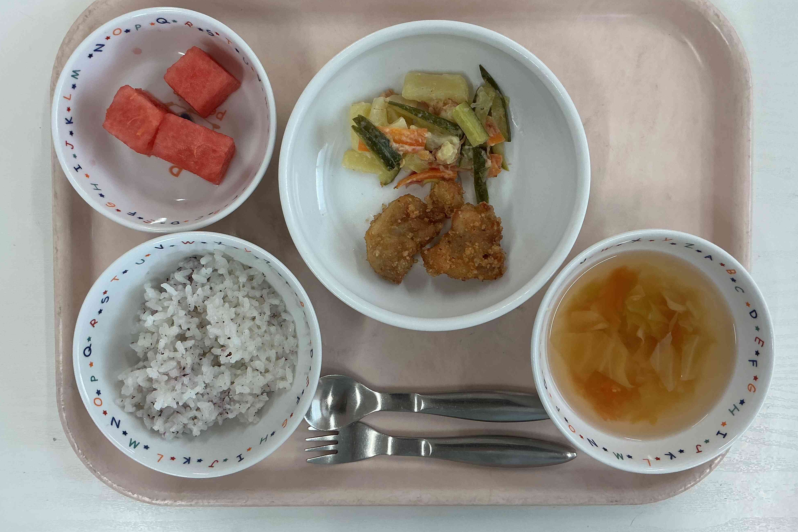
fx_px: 687
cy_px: 228
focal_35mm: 31
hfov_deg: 60.3
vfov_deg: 42.2
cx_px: 392
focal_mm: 3
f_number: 1.8
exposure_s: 1/120
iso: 40
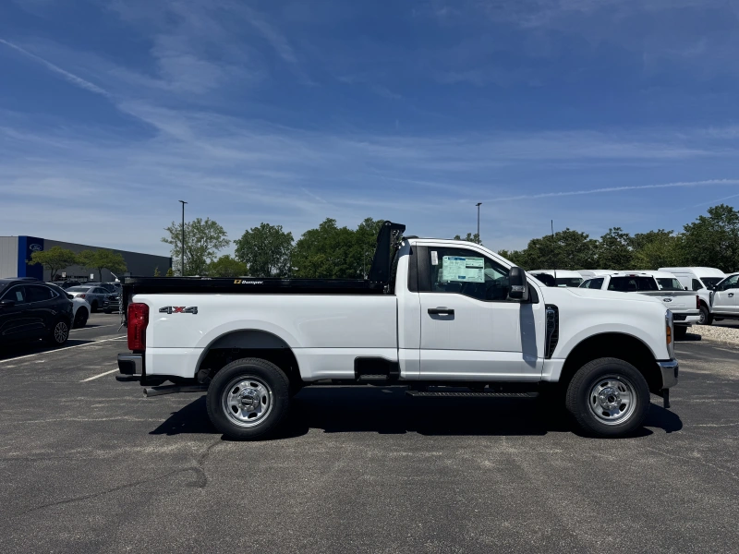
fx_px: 512
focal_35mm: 24
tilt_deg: +1.7
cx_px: 370
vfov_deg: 56.8
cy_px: 277
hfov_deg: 71.6
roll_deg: -0.3
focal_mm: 6.76
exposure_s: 1/9009
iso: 80
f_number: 1.78
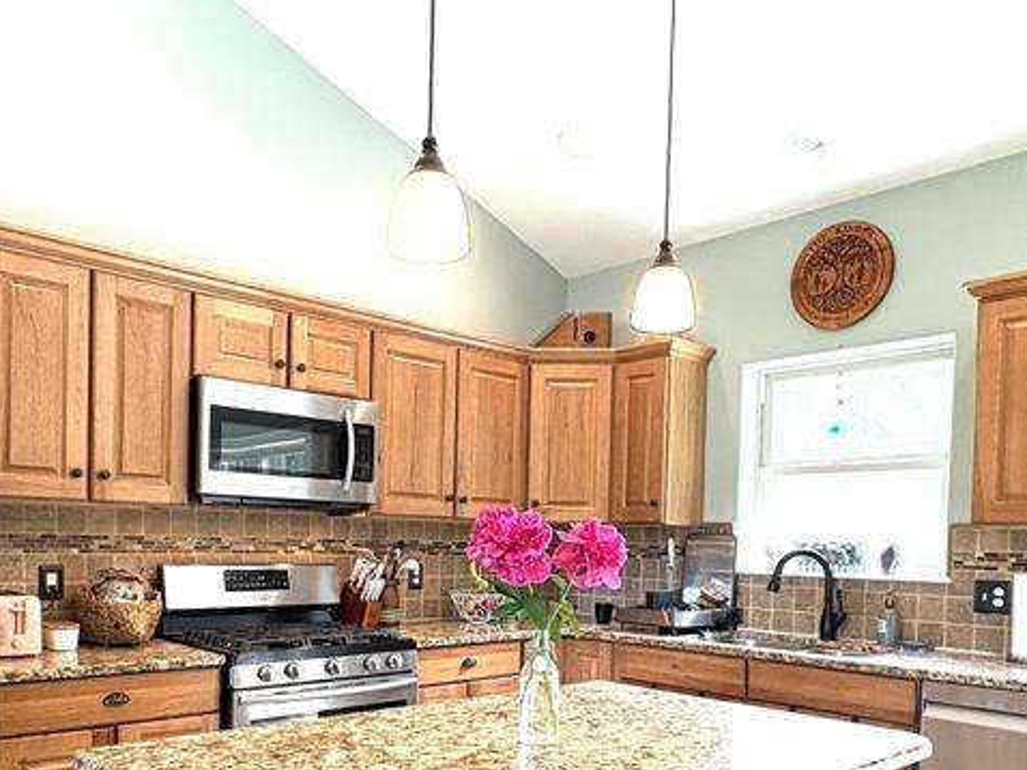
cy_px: 568
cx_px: 475
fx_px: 890
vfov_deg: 45.3
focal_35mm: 30
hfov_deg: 59.9
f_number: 2.2
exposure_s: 1/120
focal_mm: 2.22
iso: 250
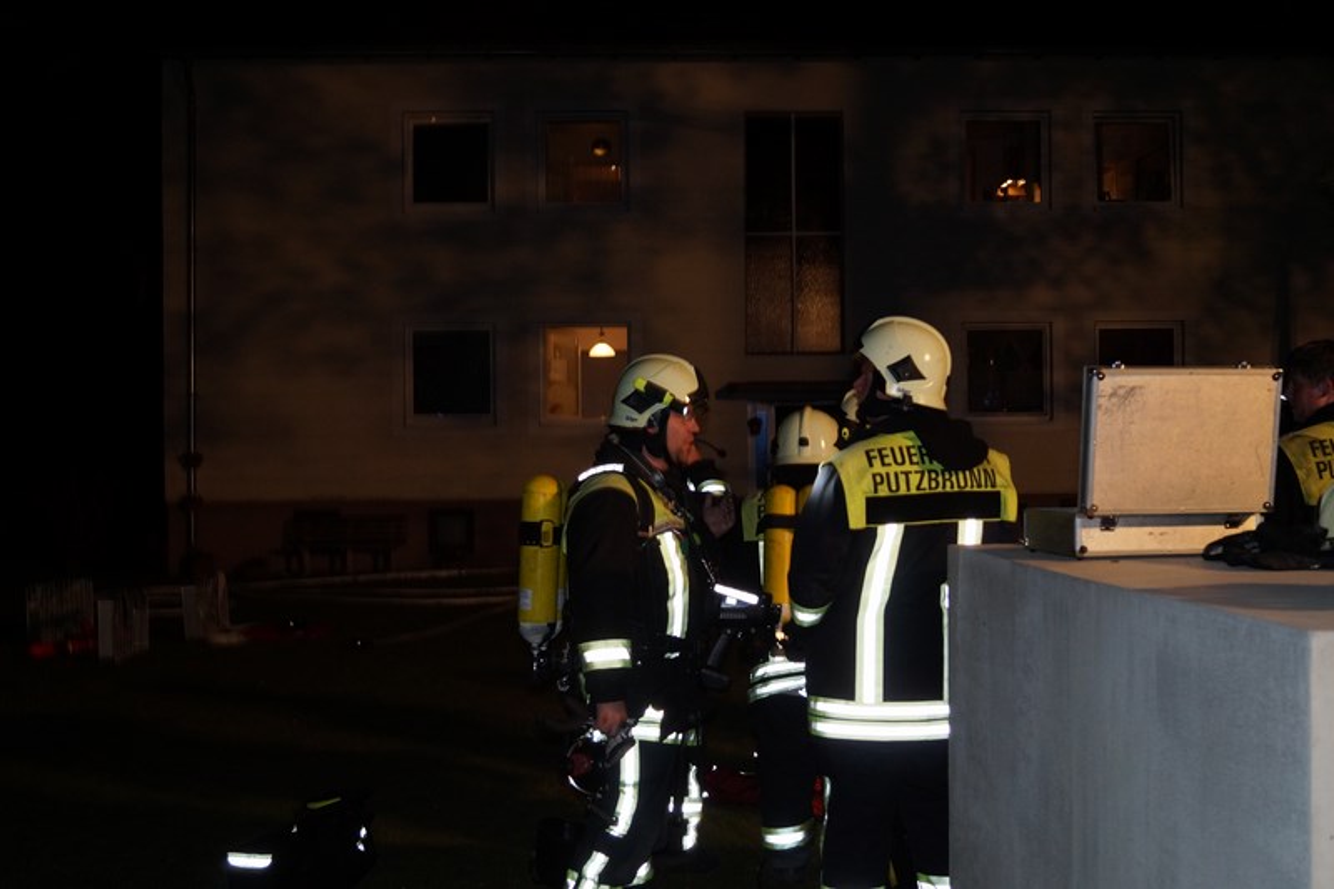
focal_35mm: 45
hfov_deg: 43.6
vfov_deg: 29.9
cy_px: 444
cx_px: 667
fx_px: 1667
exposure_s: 1/60
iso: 800
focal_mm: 30
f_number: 4.5
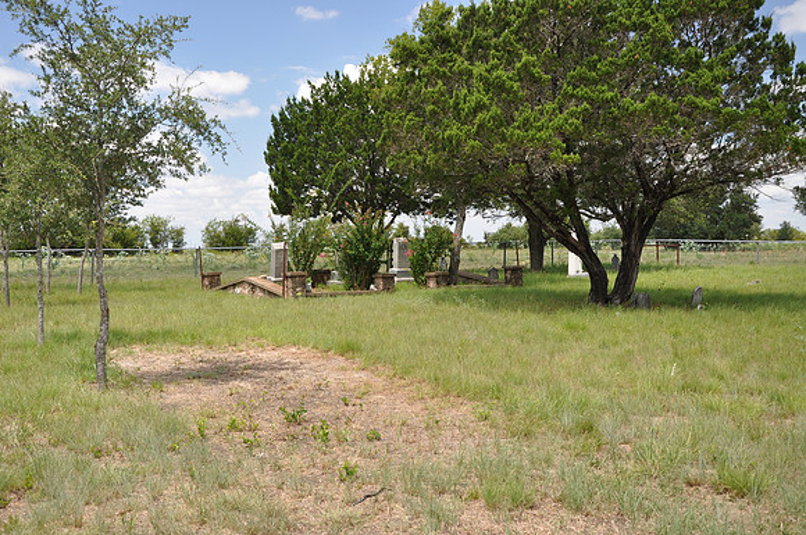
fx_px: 872
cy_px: 268
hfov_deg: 49.6
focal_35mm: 39
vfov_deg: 34.1
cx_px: 403
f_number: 6.3
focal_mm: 26
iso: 200
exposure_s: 1/160
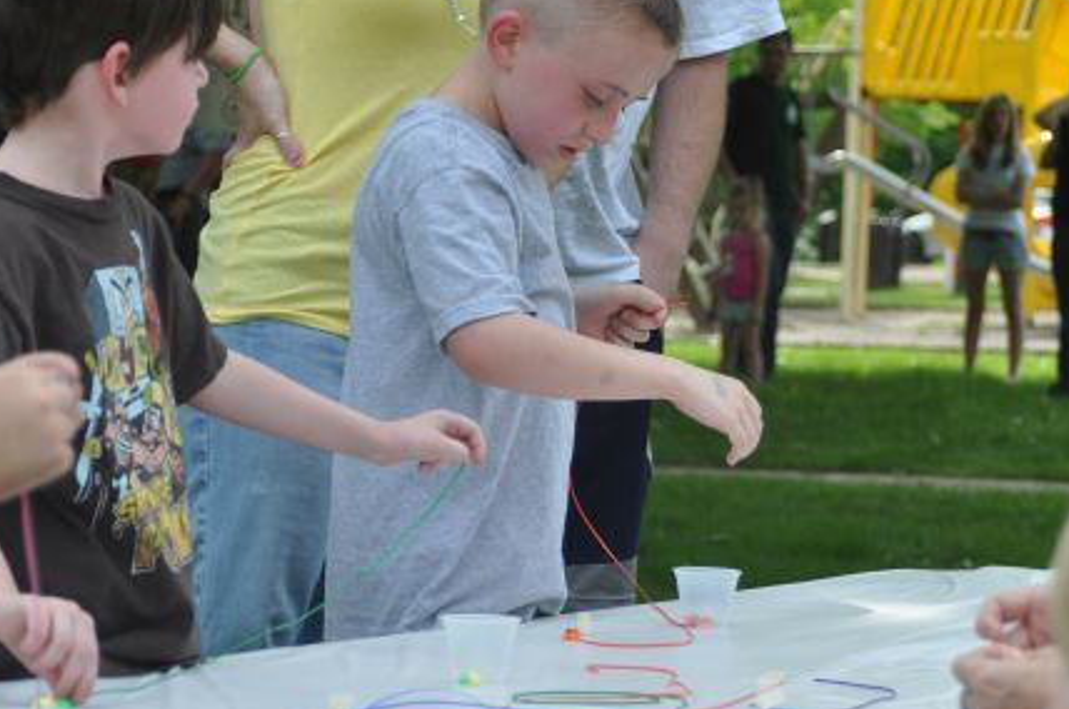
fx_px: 4121
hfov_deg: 14.8
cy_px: 258
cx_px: 520
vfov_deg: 9.8
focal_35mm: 139
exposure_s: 1/500
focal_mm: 62
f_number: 5.6
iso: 250
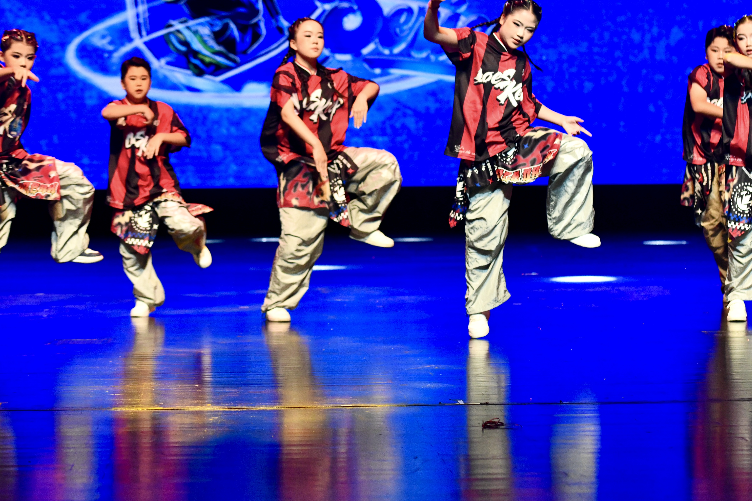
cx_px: 382
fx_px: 2130
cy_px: 185
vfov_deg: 13.4
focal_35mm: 102
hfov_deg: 20.0
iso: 1600
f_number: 3.5
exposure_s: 1/500
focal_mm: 70
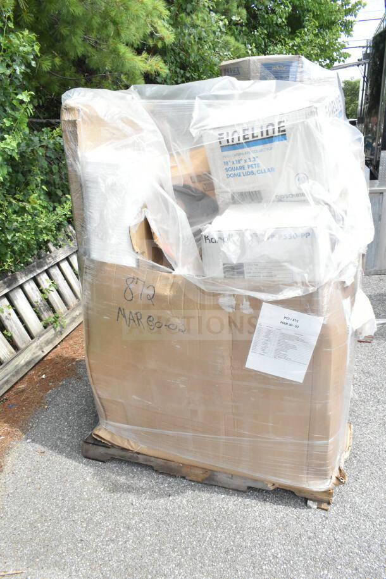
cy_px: 290
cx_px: 193
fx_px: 434
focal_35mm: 27
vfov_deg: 67.4
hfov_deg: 48.0
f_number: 13
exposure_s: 1/640
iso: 1600
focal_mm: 18
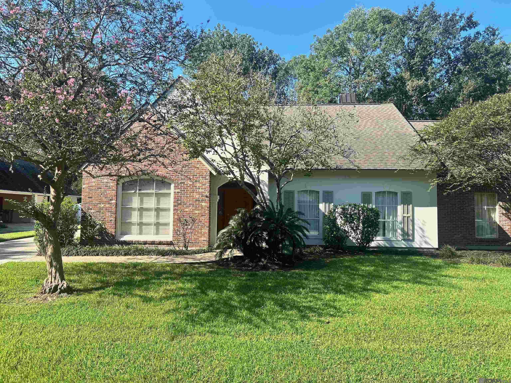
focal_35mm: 26
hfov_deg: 67.3
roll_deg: -0.2
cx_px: 256
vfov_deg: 53.1
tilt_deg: +3.7
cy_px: 192
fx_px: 384
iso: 50
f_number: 1.5
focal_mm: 5.7
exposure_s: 1/1597
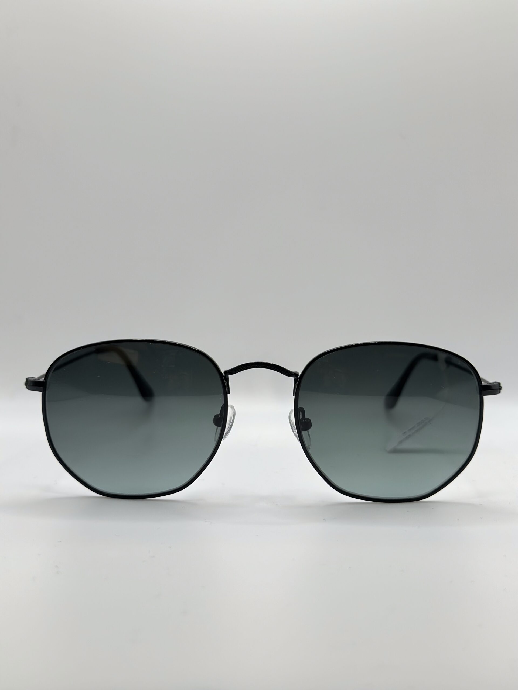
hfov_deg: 30.3
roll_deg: -2.7
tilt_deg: -12.4
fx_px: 958
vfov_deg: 39.7
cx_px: 259
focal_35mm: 48
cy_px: 345
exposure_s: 1/516
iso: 80
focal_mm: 6.86
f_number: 1.78
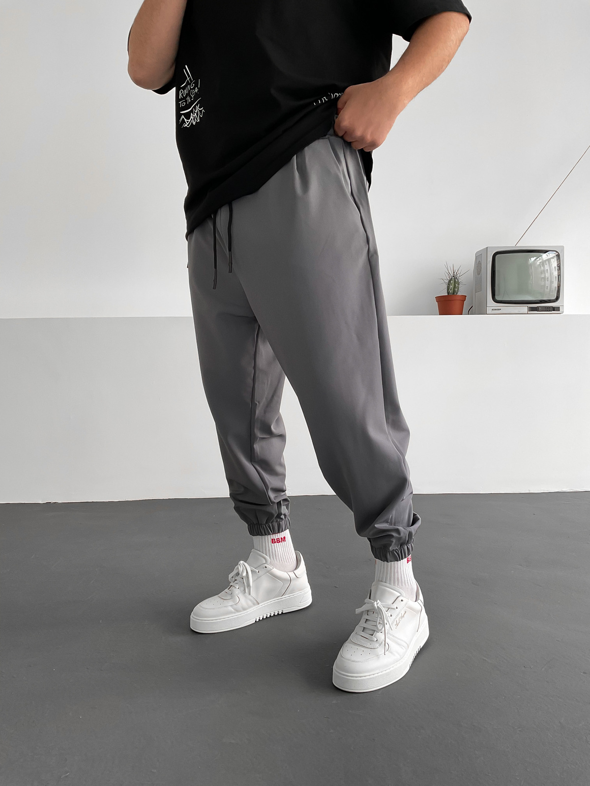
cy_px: 393
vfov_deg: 61.7
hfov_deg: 48.2
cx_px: 295
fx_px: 659
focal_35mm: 29
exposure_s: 1/120
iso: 32
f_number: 1.8
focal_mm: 3
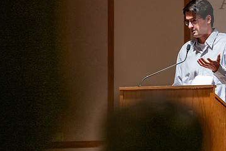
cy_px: 57
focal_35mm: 265
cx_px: 177
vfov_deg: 5.2
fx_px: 1664
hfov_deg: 7.8
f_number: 3.2
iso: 2500
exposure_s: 1/200
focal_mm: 165
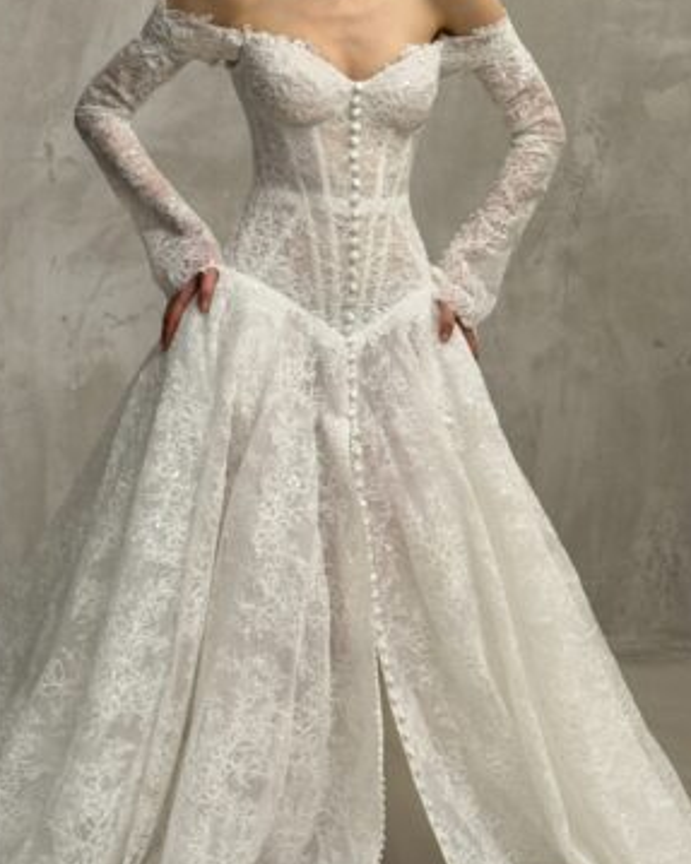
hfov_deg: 17.6
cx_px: 222
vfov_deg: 22.0
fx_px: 2225
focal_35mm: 87
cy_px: 384
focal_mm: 6.76
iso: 80
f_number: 1.78
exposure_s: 1/51
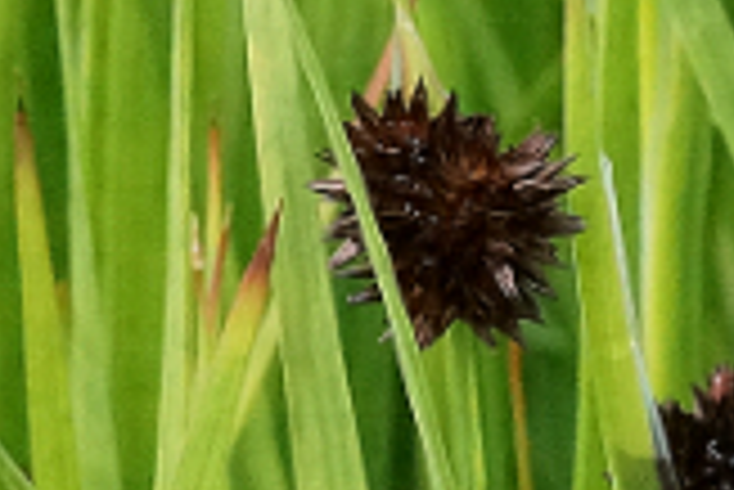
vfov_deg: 1.2
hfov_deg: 1.9
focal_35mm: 1103
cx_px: 1864
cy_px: 153
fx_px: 22508
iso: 1600
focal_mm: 100
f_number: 14
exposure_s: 1/160
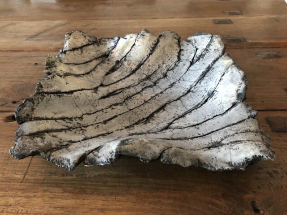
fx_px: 232
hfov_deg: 63.4
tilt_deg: -39.0
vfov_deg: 49.7
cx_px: 144
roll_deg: +2.6
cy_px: 108
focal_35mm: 28
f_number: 1.8
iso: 80
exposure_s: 1/5
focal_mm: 4
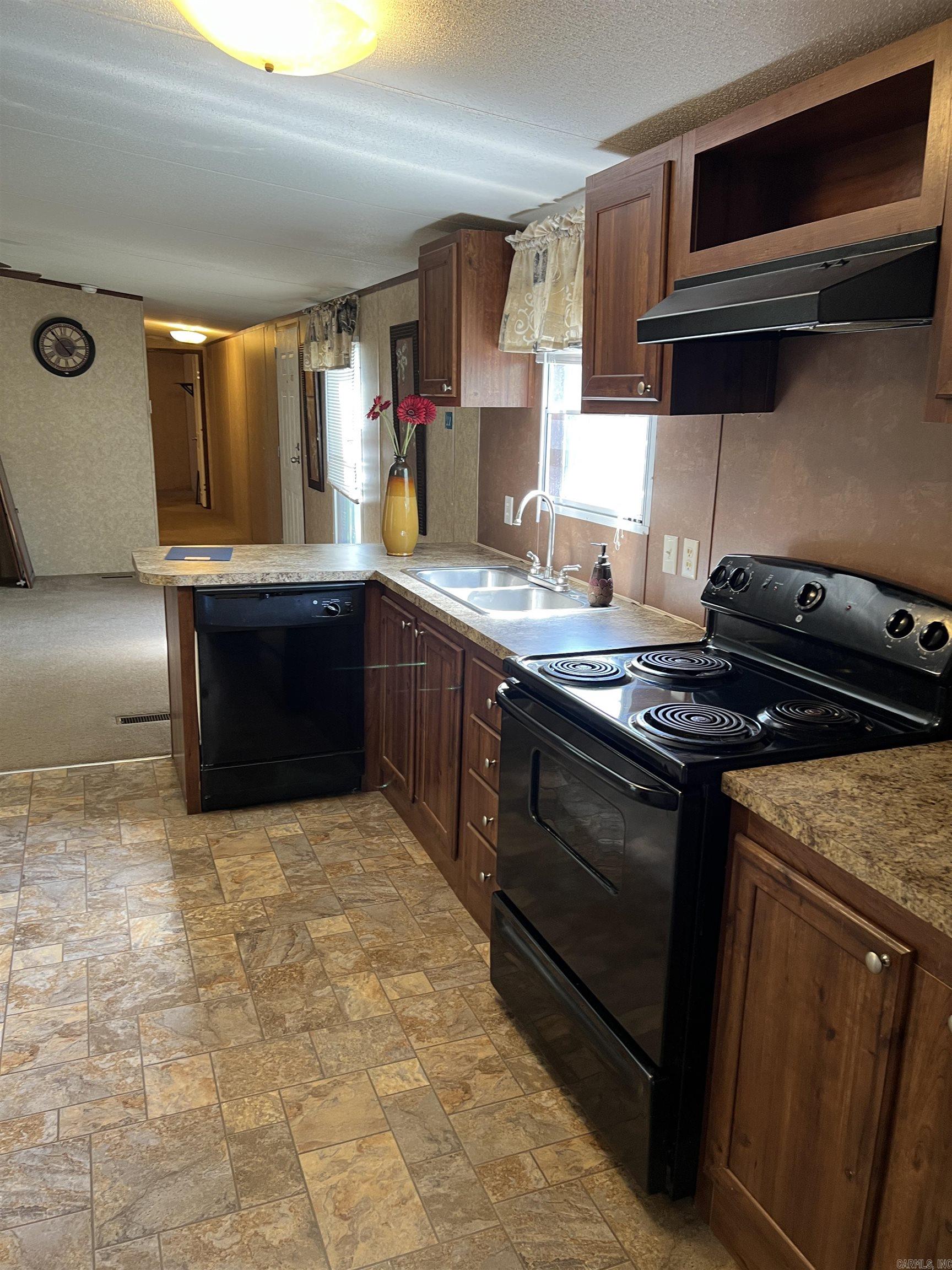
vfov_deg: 67.3
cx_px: 476
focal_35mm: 26
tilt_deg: -13.9
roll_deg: -0.9
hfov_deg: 53.1
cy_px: 635
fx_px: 953
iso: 100
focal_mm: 5.7
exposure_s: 1/60
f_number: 1.5
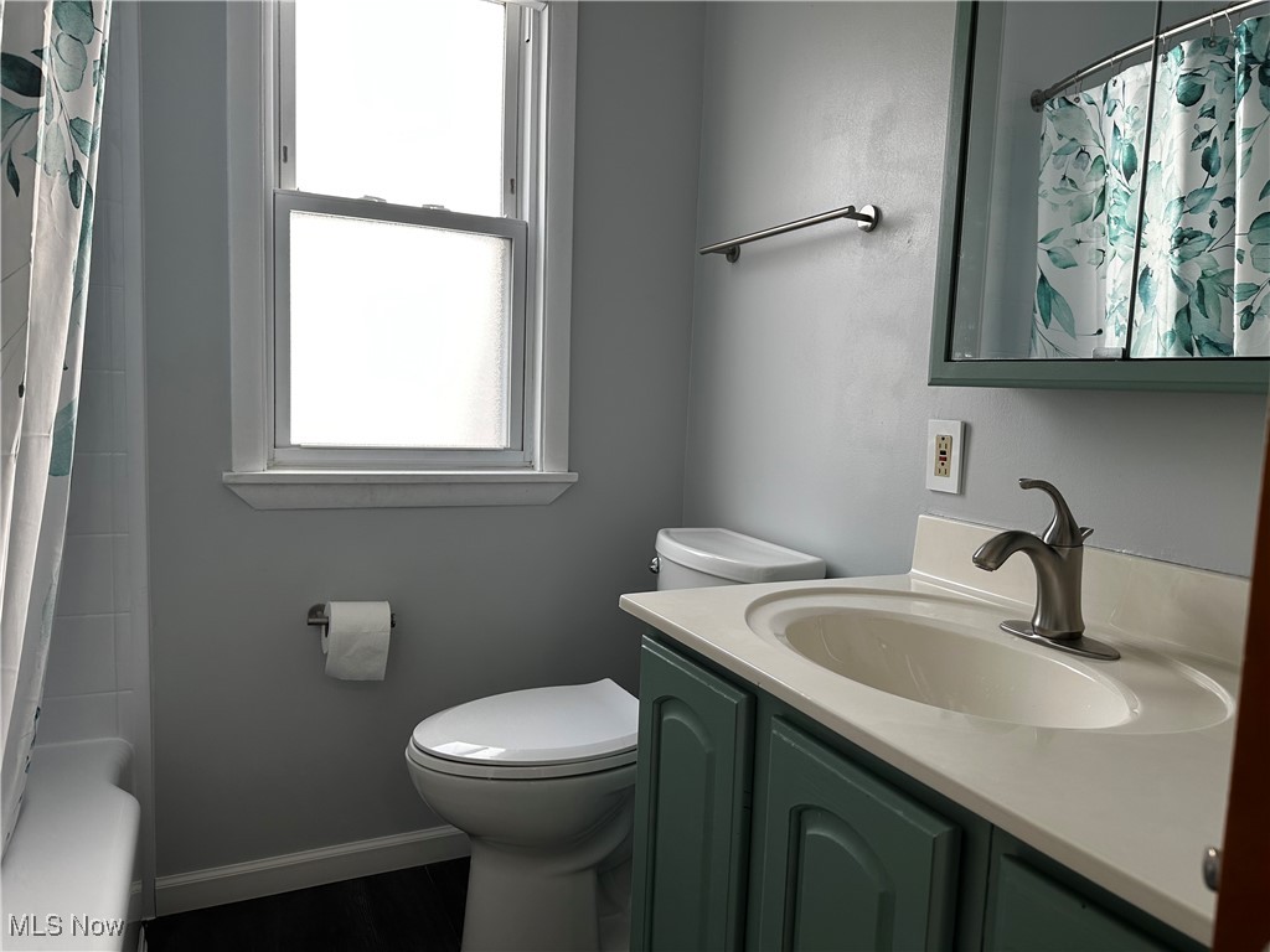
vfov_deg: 56.8
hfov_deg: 71.6
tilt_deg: -5.6
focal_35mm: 24
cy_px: 476
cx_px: 635
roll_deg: -1.7
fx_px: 881
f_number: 1.78
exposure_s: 1/121
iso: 100
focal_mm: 6.86
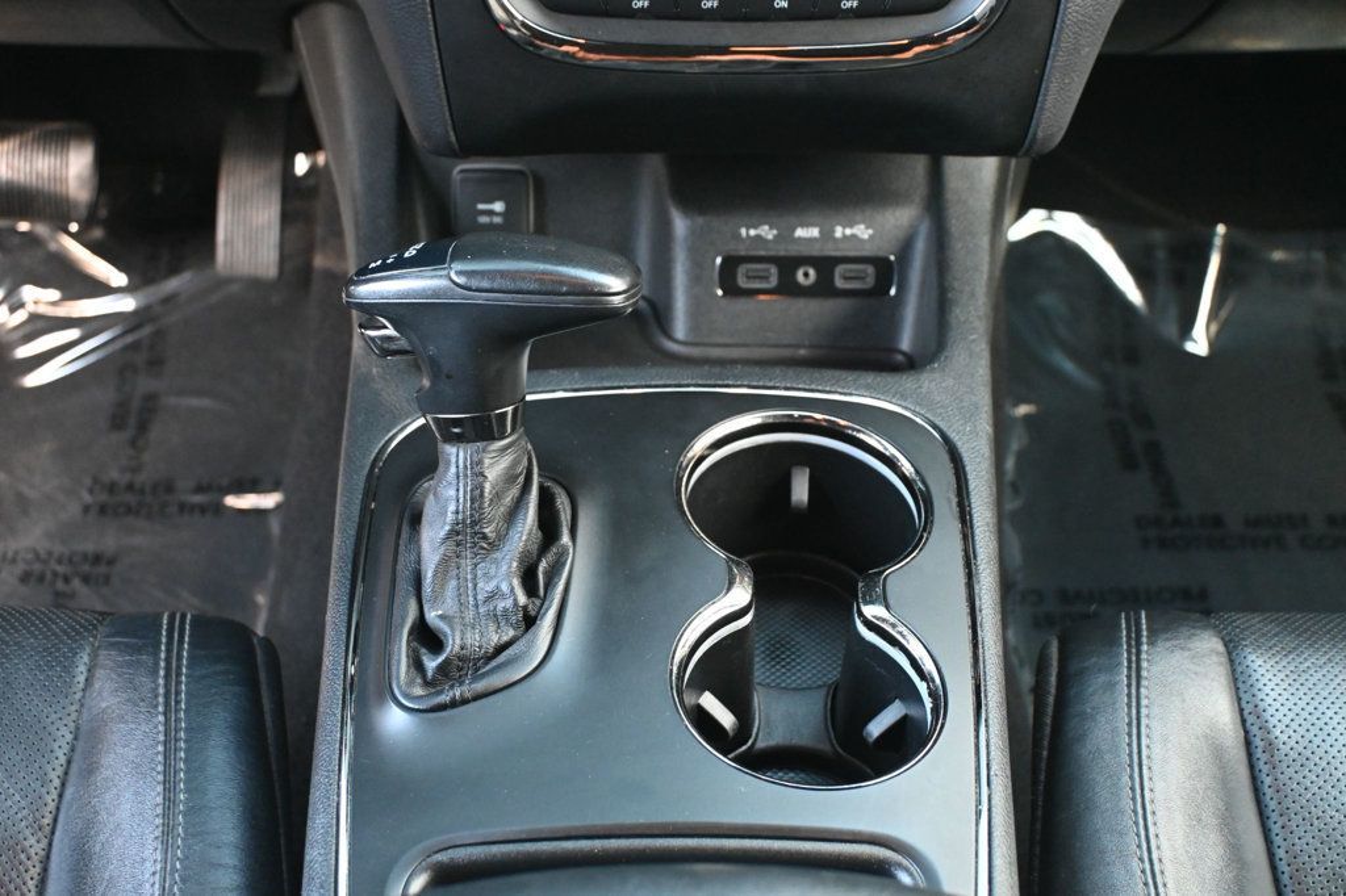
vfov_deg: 27.6
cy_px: 448
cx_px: 673
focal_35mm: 49
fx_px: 1822
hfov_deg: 40.5
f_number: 5
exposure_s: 1/60
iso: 3600
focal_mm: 32.5
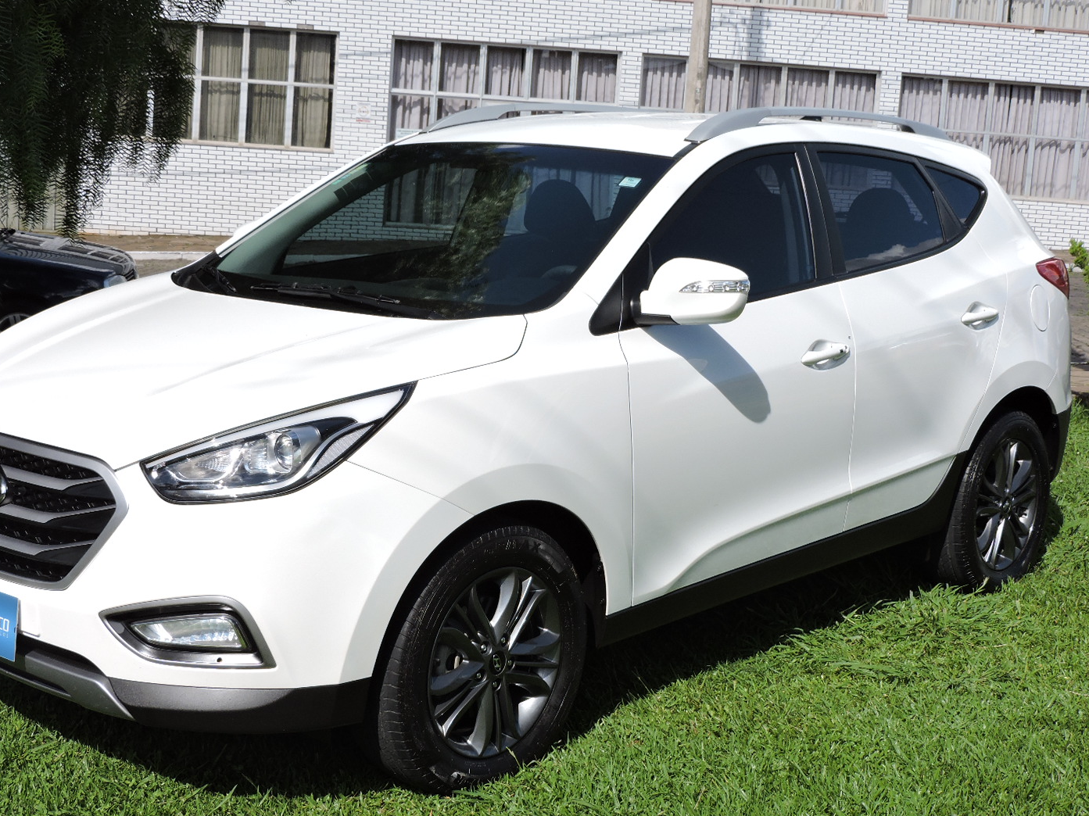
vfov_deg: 27.0
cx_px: 476
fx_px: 1698
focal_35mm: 54
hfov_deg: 35.5
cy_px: 431
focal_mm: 8.4
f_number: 3.5
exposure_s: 1/1250
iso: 100
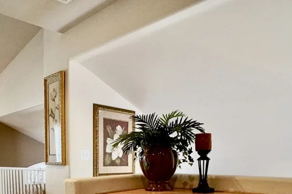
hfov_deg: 43.4
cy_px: 178
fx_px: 365
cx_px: 119
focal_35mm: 45
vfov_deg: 28.6
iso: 1600
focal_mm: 16
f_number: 3.5
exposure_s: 1/160
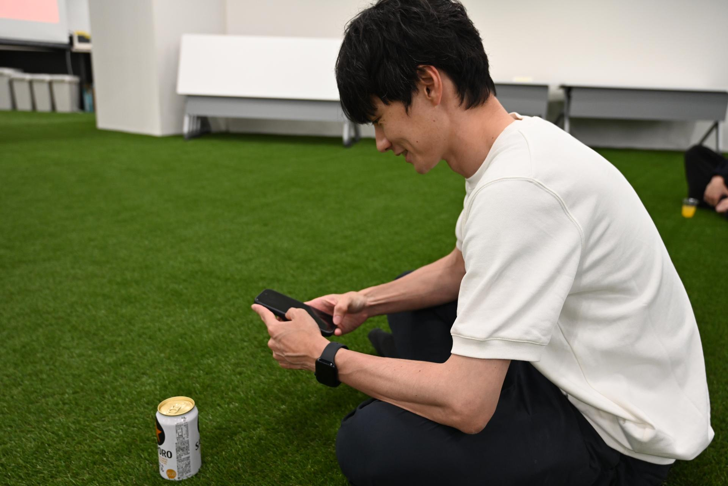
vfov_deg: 45.0
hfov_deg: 63.7
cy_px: 243
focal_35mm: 29
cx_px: 364
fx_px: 586
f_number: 4
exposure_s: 1/125
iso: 1100
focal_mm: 29
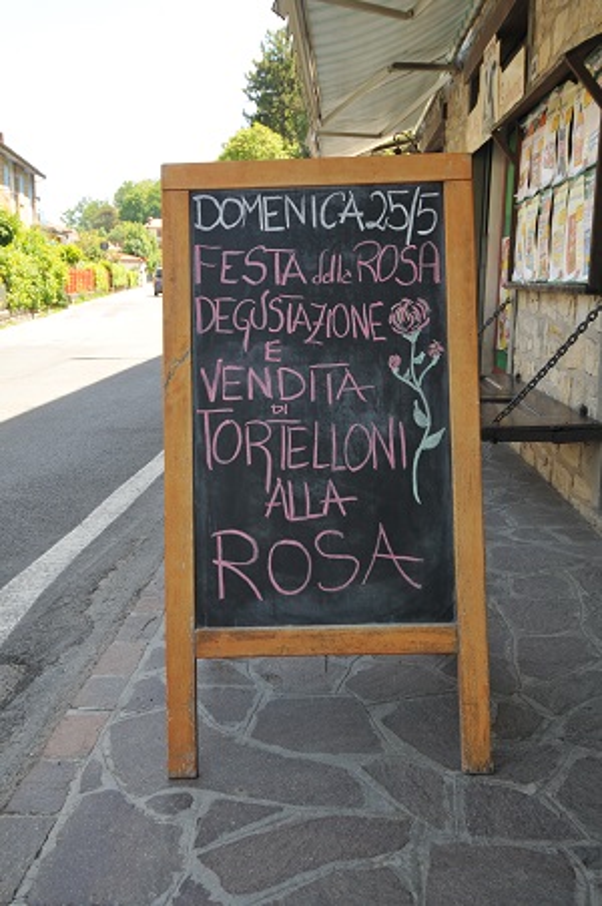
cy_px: 453
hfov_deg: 36.8
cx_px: 301
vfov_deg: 53.2
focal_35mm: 36
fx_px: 904
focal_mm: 24
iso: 200
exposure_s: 1/160
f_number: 6.3
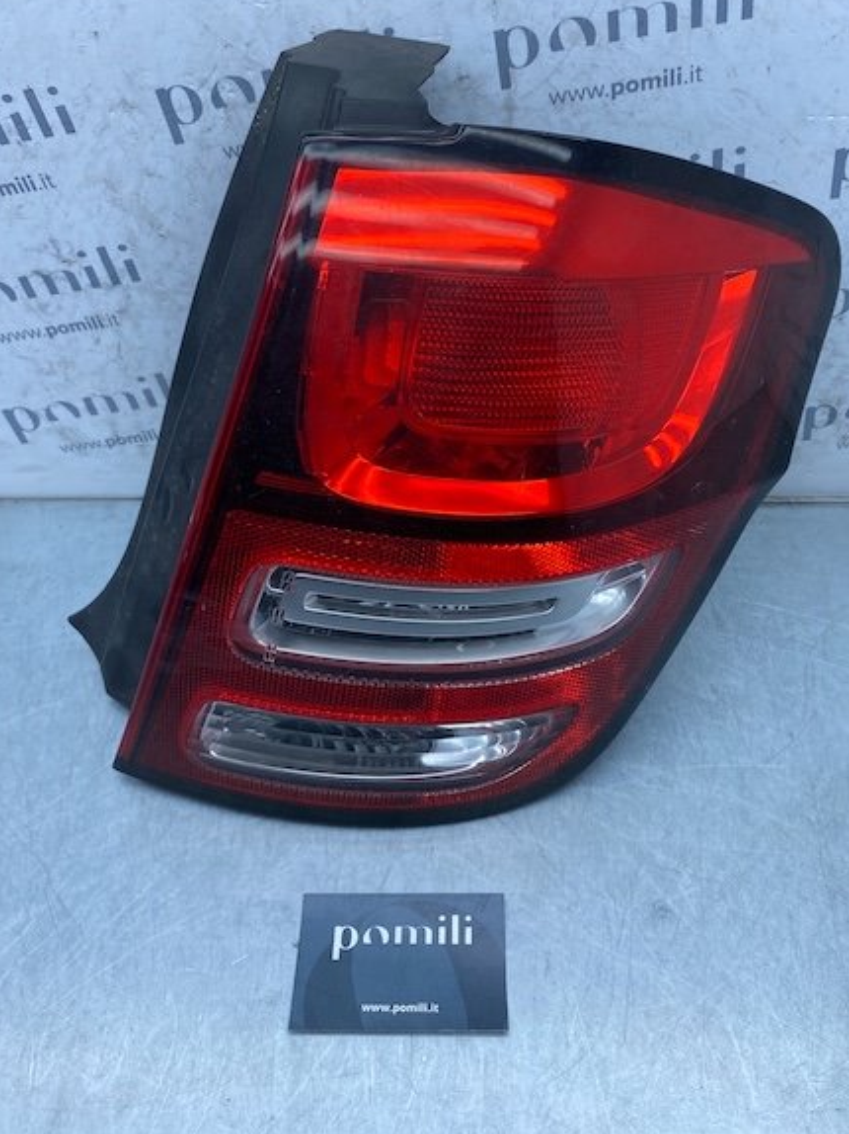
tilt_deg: -45.6
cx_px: 454
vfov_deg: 61.5
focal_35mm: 29
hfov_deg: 48.2
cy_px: 510
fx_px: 949
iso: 32
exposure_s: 1/669
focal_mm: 4.25
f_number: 1.8
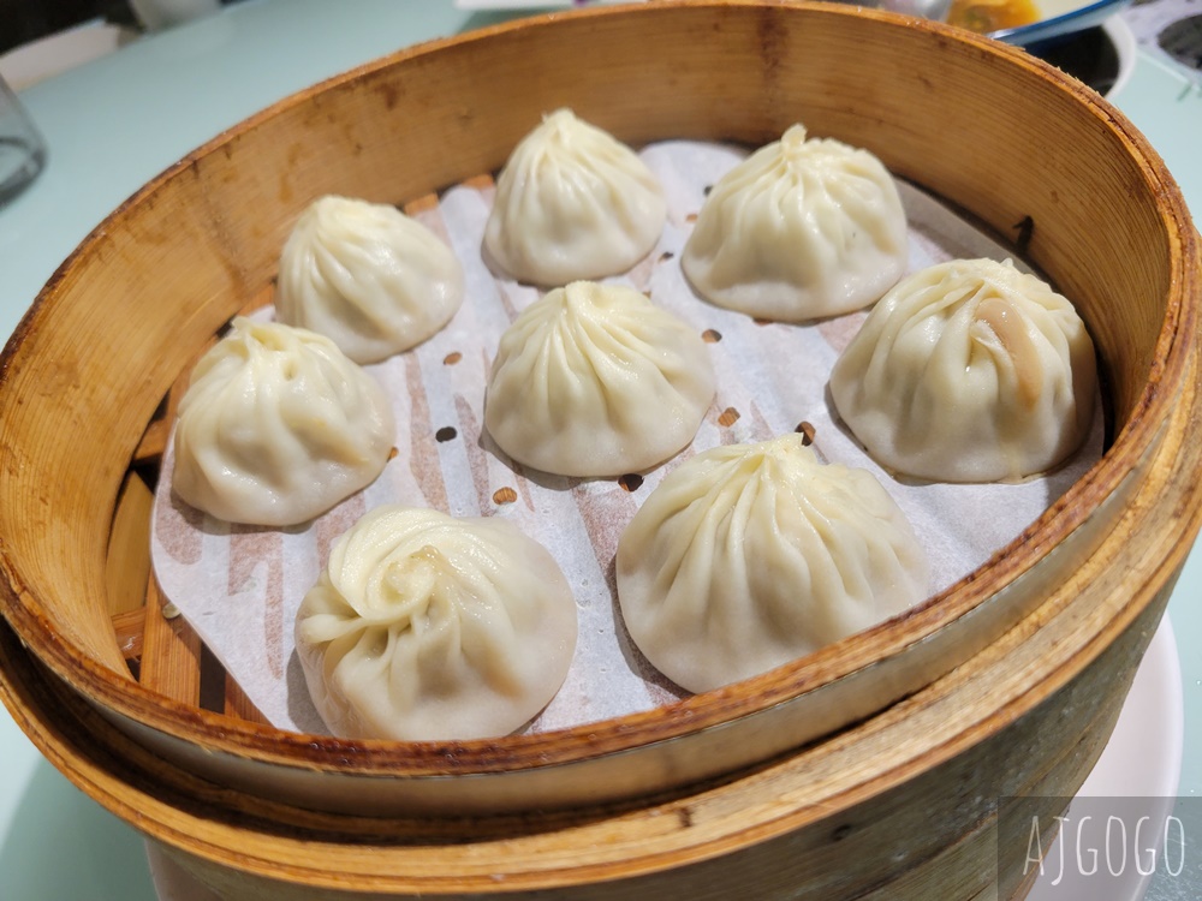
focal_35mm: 26
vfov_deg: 53.1
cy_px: 450
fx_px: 903
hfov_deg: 67.3
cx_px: 601
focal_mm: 5.4
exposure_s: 1/120
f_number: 1.8
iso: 200
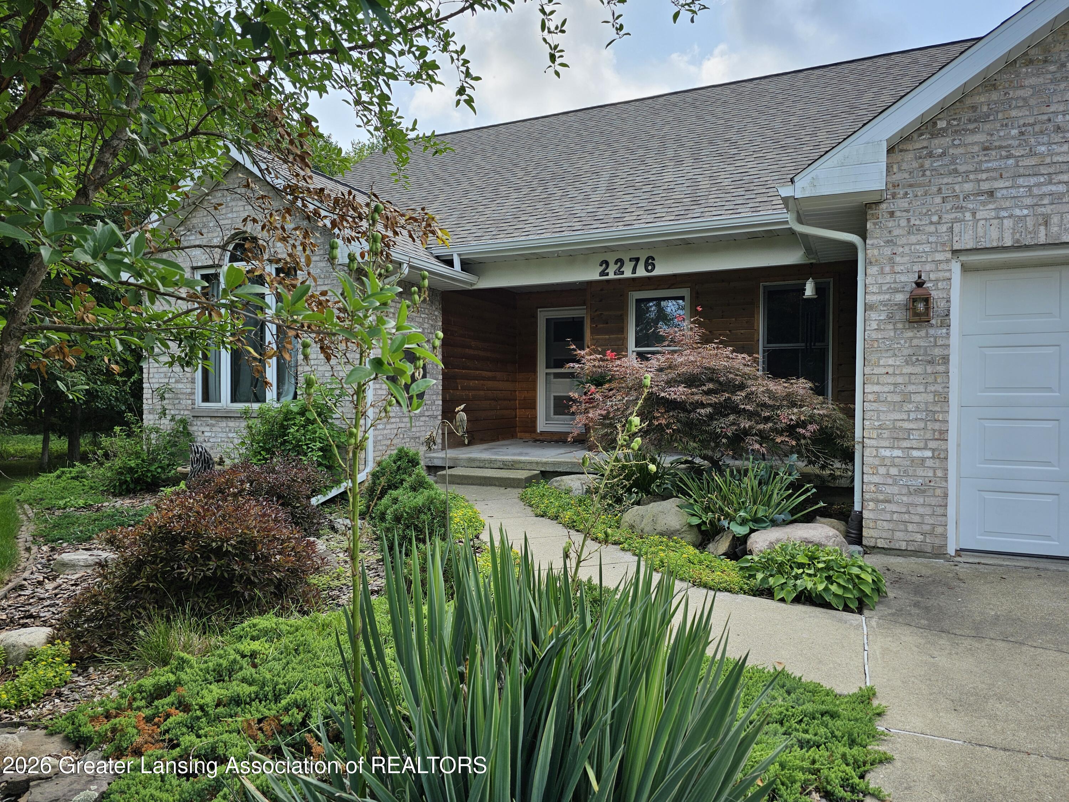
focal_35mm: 23
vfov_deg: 58.9
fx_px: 710
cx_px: 534
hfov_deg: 73.9
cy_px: 401
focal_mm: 6.3
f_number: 1.7
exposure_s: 1/322
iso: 10
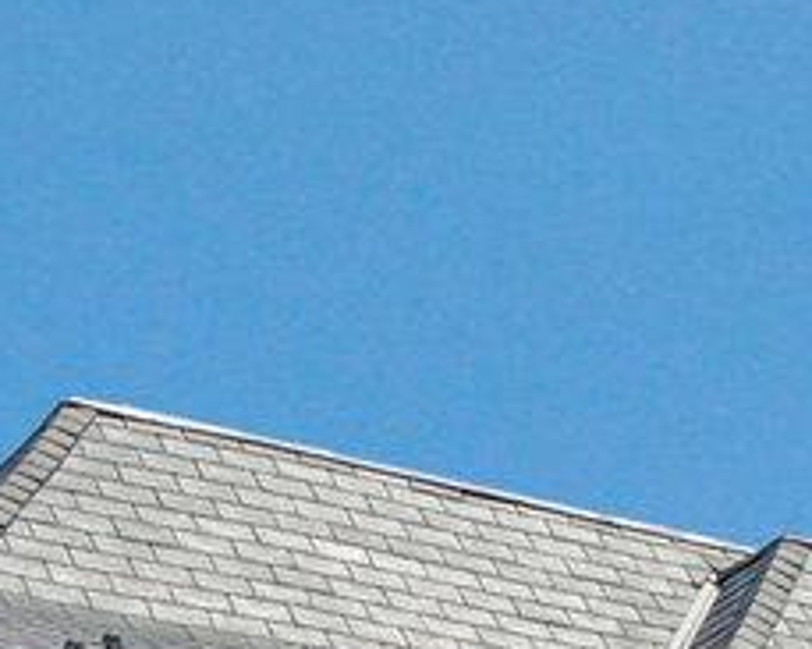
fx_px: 4444
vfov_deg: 7.9
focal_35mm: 185
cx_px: 1099
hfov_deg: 10.2
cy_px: 1415
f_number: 7.1
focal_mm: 22
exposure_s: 1/1600
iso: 1250
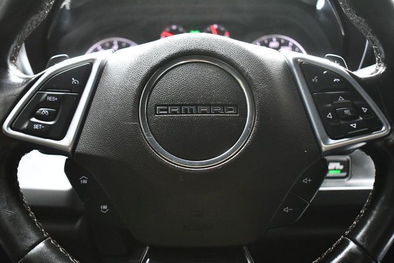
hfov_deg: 41.1
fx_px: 525
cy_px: 132
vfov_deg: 28.1
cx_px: 197
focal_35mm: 48
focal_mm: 32
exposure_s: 1/60
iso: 3600
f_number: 4.5
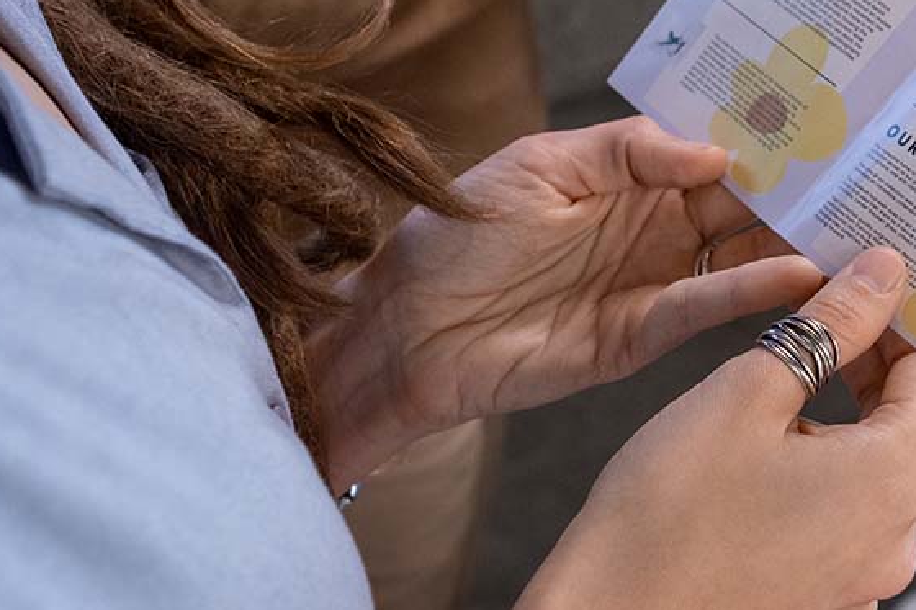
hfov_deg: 26.3
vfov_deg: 18.0
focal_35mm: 75
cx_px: 777
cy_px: 96
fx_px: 1908
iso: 800
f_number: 4
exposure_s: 1/250
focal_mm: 23
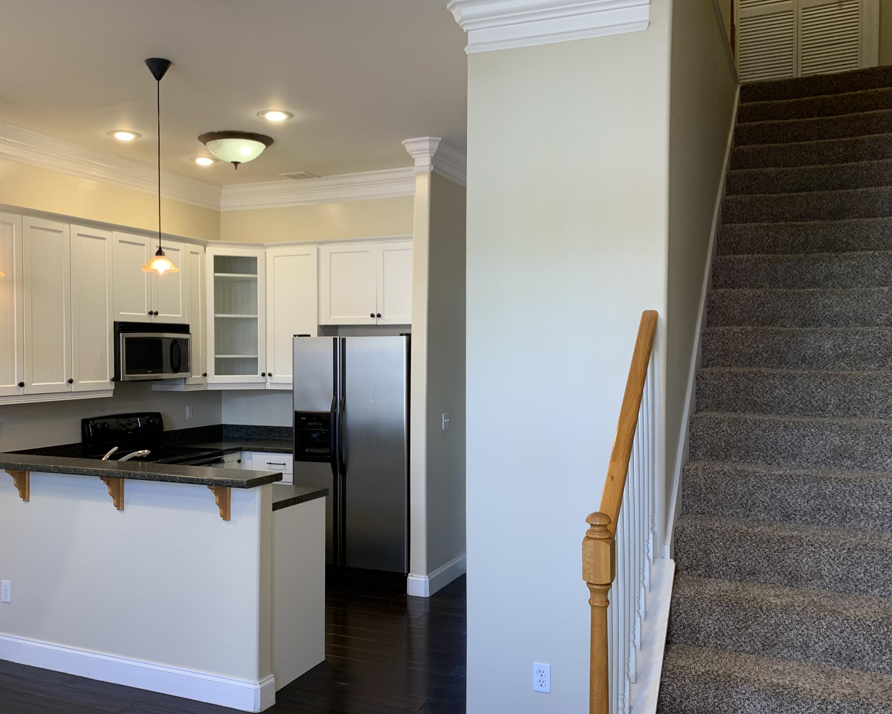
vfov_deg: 44.5
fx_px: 871
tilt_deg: -0.8
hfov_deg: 54.0
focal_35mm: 33
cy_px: 383
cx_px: 384
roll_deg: -0.7
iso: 50
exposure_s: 1/60
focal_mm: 4.25
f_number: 1.8
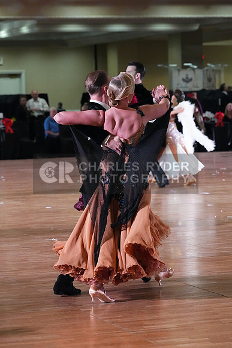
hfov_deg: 10.2
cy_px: 174
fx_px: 1304
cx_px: 116
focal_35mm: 135
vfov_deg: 15.2
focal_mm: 135
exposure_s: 1/400
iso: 10000
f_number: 5.6
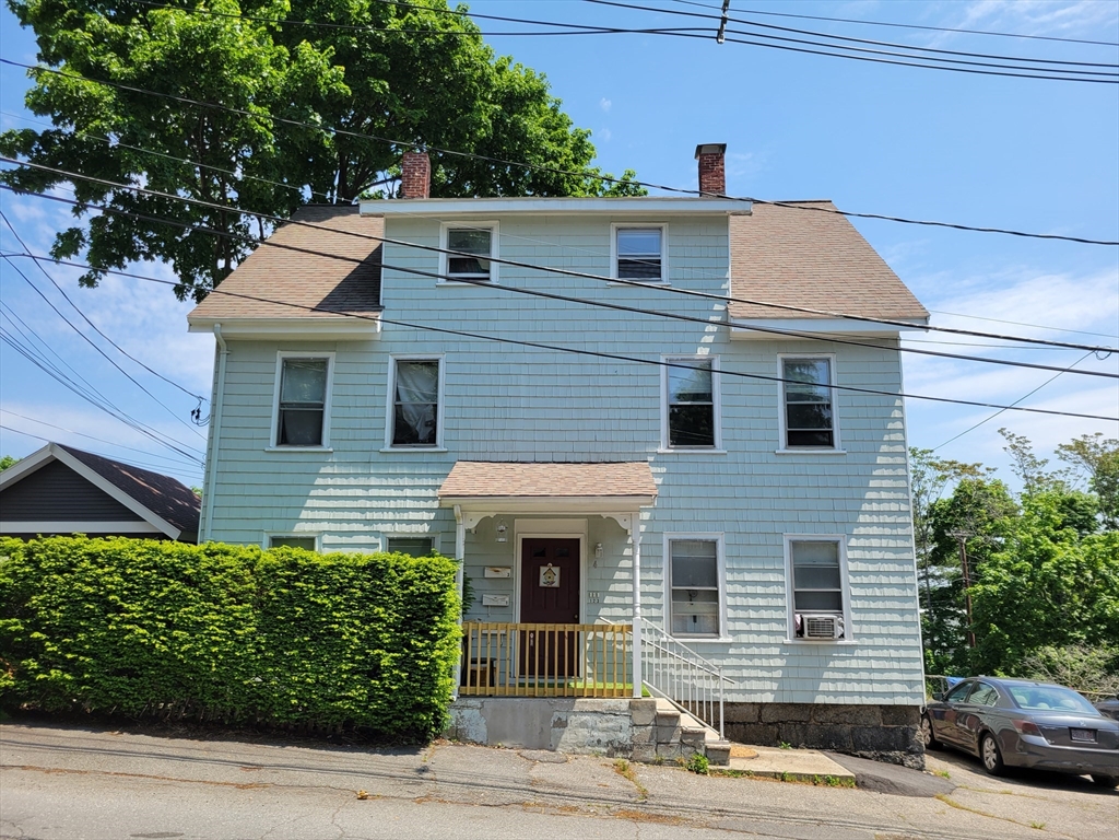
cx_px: 560
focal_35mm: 26
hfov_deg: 67.3
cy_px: 420
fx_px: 840
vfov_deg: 53.1
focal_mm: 5.4
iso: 40
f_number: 1.8
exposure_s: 1/1650
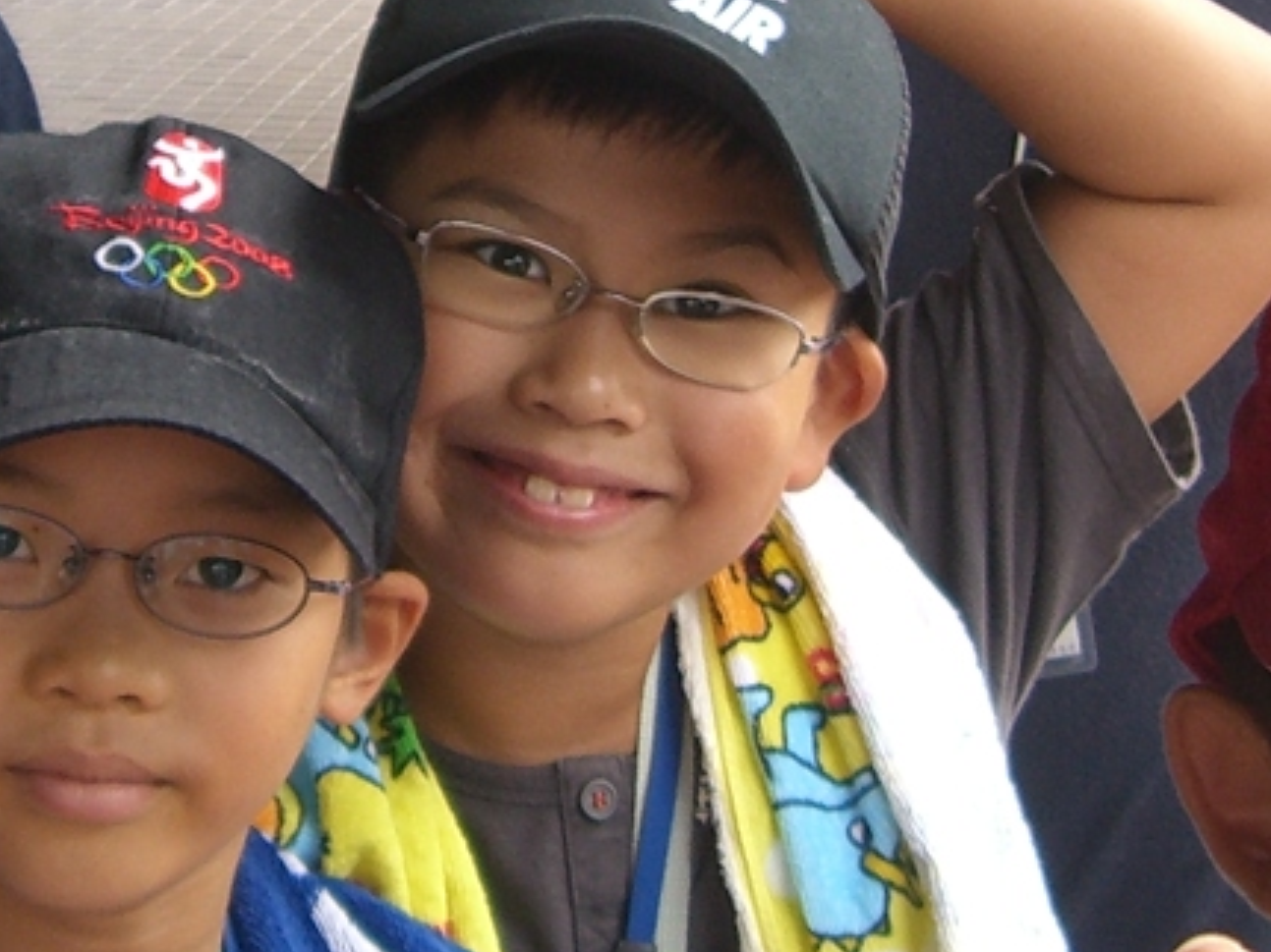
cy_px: -41
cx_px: 528
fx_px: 5176
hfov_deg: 14.0
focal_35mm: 141
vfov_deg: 10.4
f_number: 2.7
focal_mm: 6.2
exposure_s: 1/200
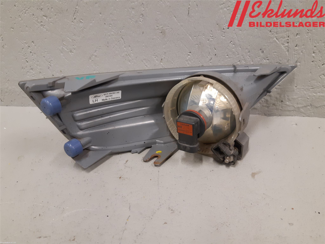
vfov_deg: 53.1
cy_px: 122
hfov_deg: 67.3
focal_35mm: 26
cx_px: 162
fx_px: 244
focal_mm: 3.93
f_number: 1.7
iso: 160
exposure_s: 1/50
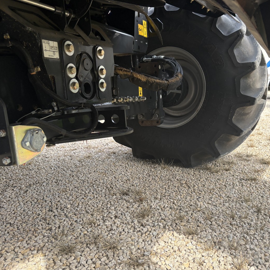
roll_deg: -1.7
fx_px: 282
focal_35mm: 32
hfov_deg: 50.9
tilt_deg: -10.0
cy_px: 139
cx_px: 157
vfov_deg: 51.1
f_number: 1.6
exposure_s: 1/629
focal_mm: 5.96
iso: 64
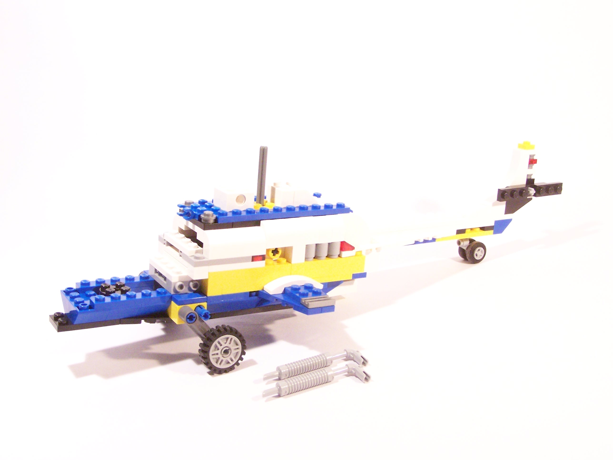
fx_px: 850
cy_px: 230
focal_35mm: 48
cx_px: 306
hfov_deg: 39.7
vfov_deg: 30.3
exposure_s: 1/20
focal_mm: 8
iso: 400
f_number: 3.6
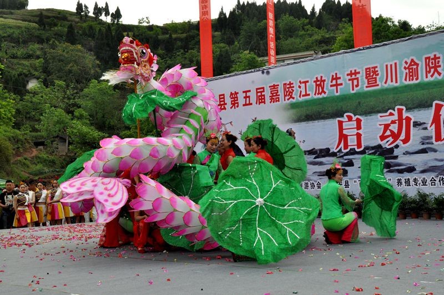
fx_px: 647
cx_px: 222
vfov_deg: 25.7
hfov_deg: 37.9
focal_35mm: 52
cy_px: 148
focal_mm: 35
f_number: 13
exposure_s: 1/640
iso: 1250
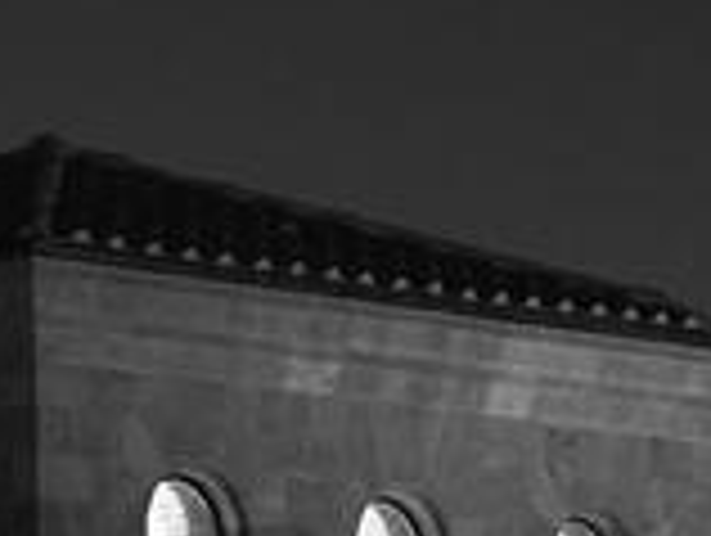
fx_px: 6542
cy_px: 700
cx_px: 171
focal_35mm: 318
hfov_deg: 6.2
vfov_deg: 4.7
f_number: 4
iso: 1000
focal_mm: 42
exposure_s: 1
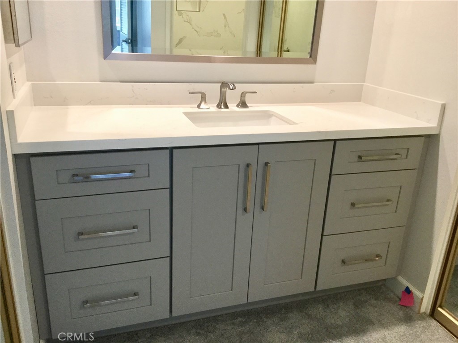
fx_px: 410
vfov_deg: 45.4
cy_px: 172
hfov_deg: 58.4
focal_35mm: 31
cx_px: 229
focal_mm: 3.3
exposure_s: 1/30
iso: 80
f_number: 2.4
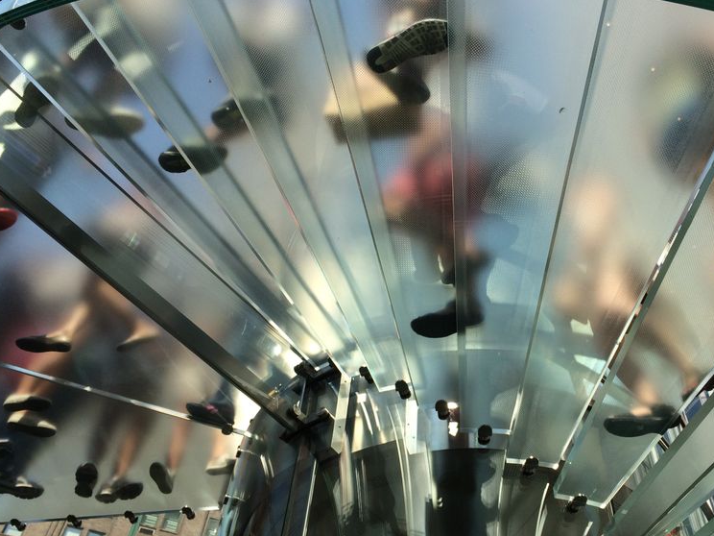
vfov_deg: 36.7
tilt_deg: +50.0
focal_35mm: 39
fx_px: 804
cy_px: 313
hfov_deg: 47.4
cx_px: 452
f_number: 2.2
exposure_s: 1/1325
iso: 32
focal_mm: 4.15
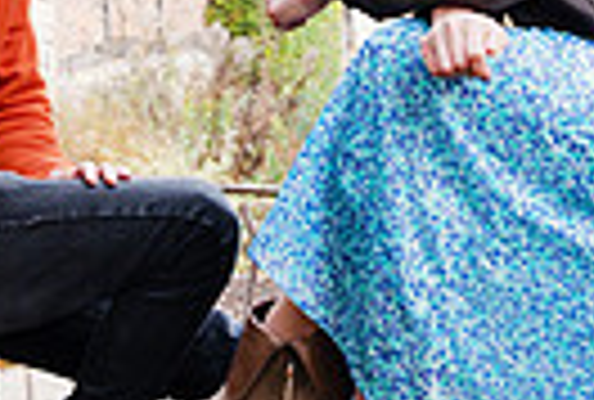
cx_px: 122
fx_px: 3063
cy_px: 4
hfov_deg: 11.0
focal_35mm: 185
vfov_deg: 7.5
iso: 320
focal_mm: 42
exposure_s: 1/200
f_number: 5
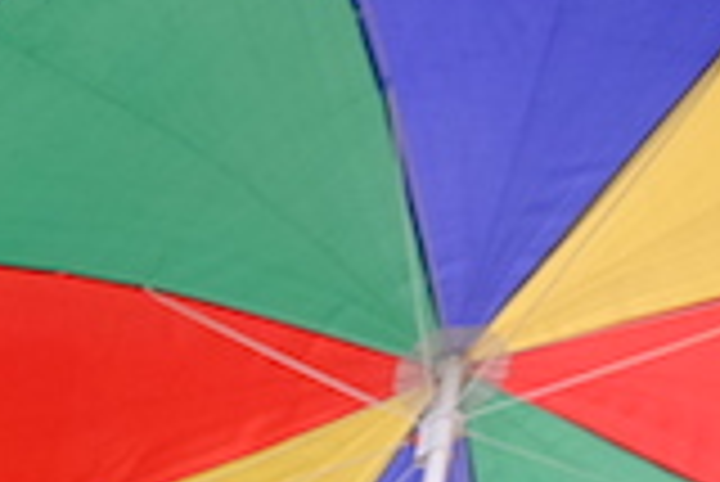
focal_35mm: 75
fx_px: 1501
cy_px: 1133
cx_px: -774
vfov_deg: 13.6
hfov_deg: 17.6
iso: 1600
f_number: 4
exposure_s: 1/34
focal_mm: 10
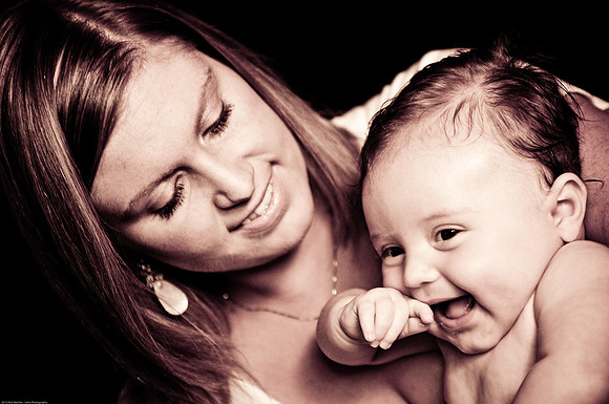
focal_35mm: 84
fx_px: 1419
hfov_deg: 24.2
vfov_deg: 16.2
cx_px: 304
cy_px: 202
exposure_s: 1/60
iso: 200
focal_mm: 56
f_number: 2.8
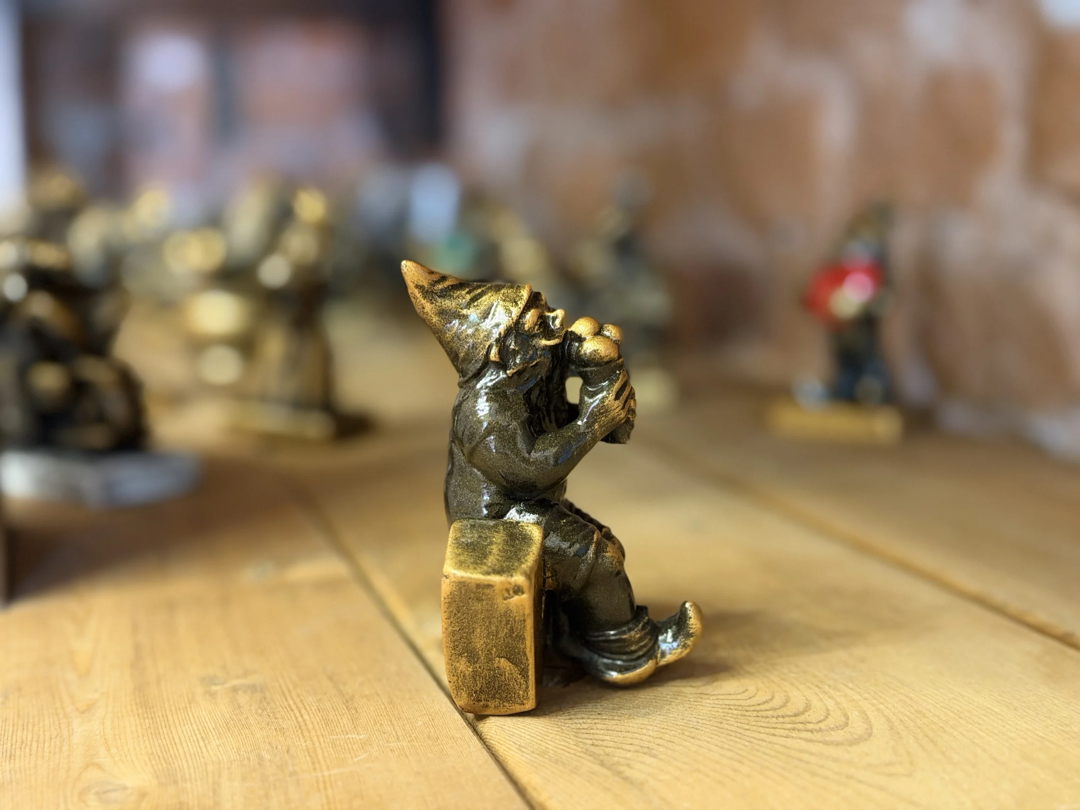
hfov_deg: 39.7
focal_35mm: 48
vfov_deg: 30.3
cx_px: 540
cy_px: 405
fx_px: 1498
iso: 800
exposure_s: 1/28
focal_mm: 6.76
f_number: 1.78
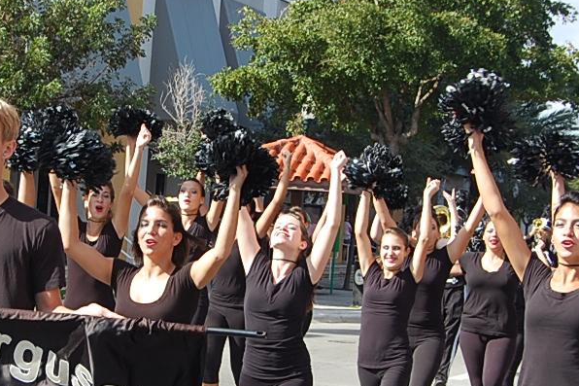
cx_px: 158
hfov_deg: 17.4
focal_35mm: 117
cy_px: 241
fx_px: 1885
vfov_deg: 11.7
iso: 200
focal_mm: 31
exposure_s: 1/250
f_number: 8
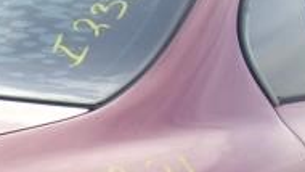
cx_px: -35
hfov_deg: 18.7
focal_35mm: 110
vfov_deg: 10.5
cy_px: 296
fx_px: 890
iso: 80
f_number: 3.3
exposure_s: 1/125
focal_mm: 4.3
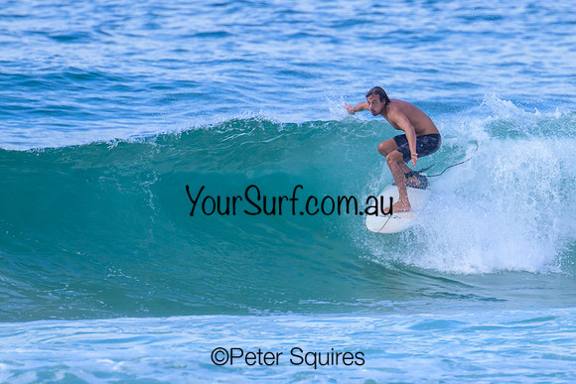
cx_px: 360
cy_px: 252
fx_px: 17511
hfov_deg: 1.9
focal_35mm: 1094
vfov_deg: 1.3
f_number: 11
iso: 1250
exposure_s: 1/2000
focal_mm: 800
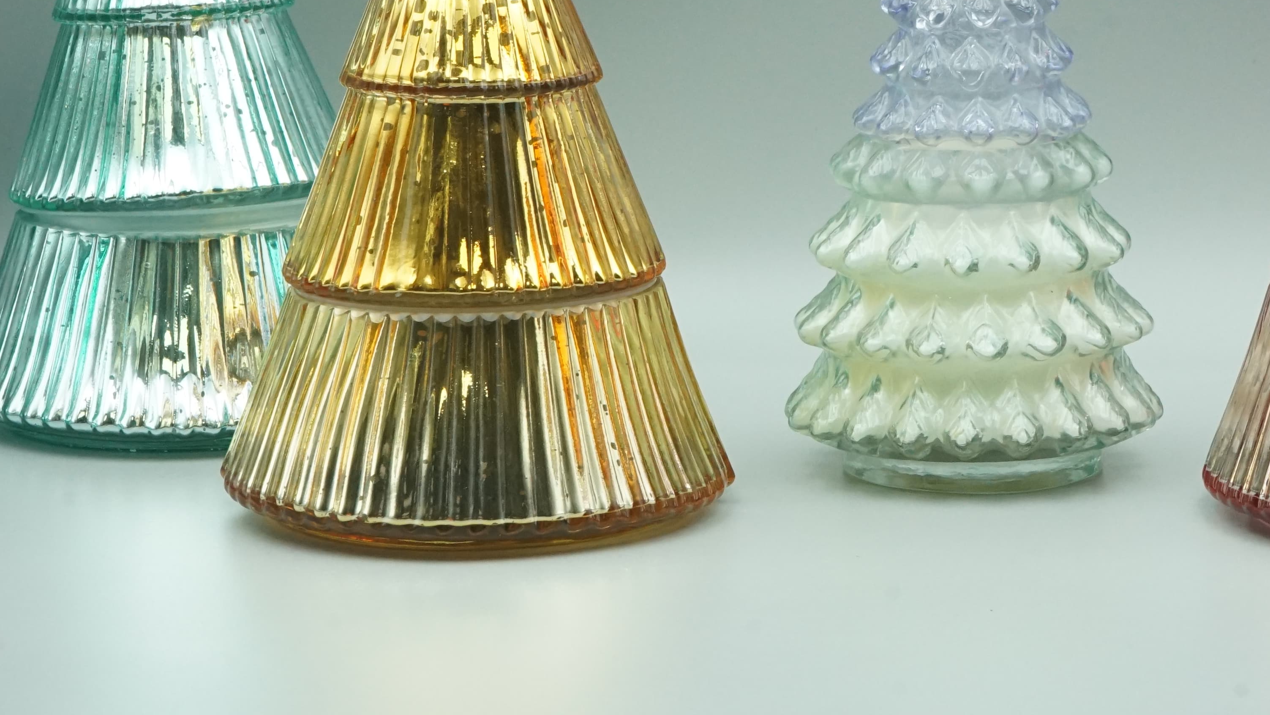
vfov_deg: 8.8
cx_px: 1014
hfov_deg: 15.5
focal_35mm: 138
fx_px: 4647
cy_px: 123
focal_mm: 66
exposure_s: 1/100
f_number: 16
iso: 2000
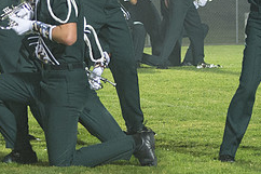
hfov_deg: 5.2
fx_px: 2891
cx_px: 42
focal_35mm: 399
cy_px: -6
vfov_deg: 3.4
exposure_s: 1/160
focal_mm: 90
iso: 2800
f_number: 4.5
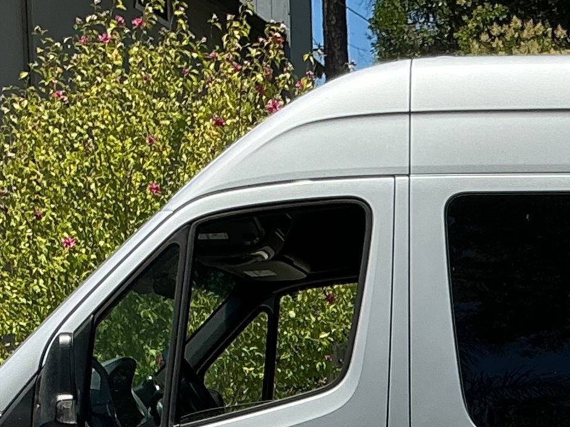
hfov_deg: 15.5
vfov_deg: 11.4
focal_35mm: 124
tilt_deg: -6.5
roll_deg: -0.9
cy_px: 653
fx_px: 2042
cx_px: 629
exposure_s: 1/1451
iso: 25
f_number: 1.8
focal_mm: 3
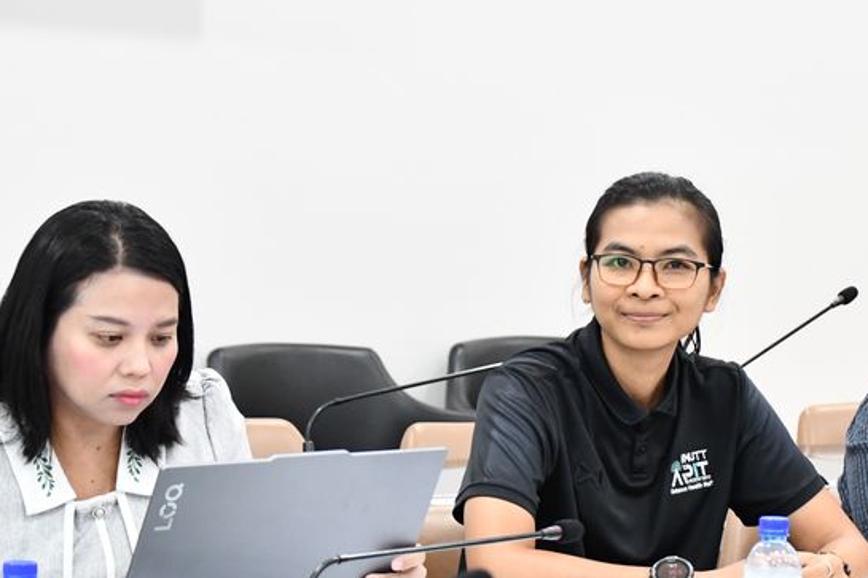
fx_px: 3398
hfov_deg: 14.5
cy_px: 335
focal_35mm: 141
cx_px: 545
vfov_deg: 9.7
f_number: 4.8
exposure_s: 1/60
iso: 3200
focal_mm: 50
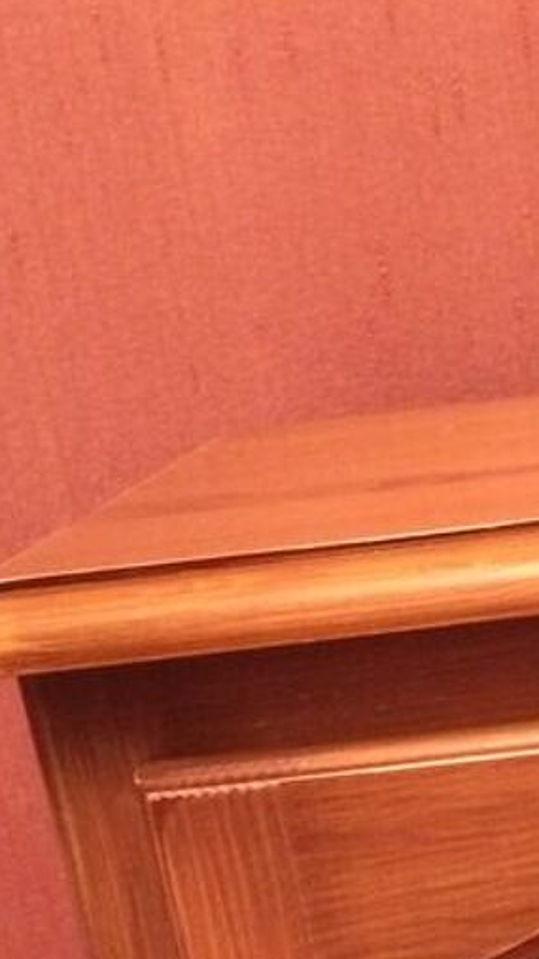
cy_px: 992
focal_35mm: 83
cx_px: 715
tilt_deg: -24.2
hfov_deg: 14.0
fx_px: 2110
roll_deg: +6.6
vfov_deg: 24.3
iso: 400
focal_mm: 4.15
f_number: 2.2
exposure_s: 1/17
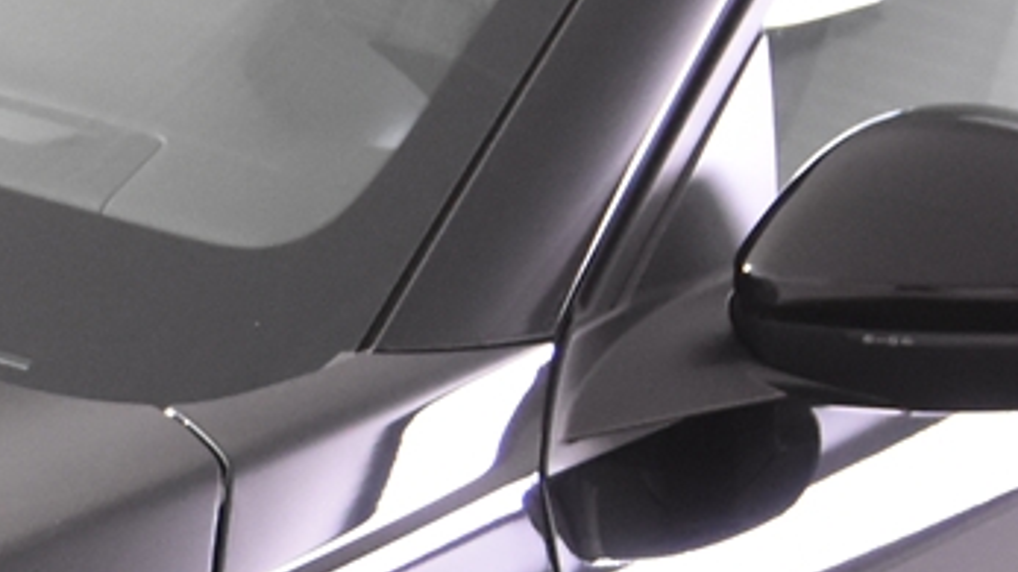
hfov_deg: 11.1
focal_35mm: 191
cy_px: 798
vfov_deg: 6.3
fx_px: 5155
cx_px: -211
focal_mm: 22
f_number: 3.2
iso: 1600
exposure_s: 1/40
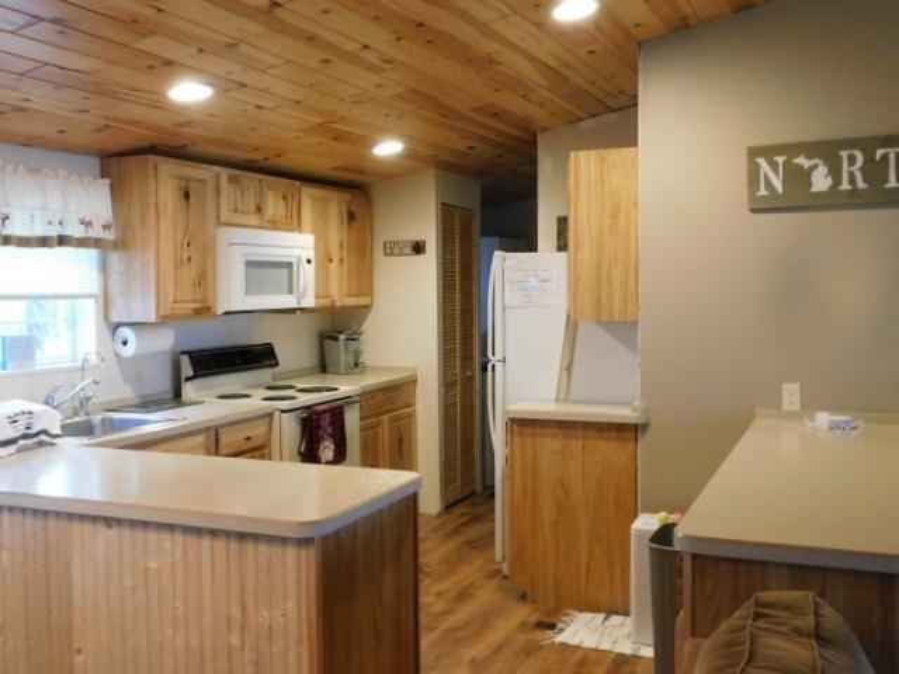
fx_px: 935
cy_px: 337
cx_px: 450
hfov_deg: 51.4
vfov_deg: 39.7
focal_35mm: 36
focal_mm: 6.3
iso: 400
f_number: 3.5
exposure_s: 1/13
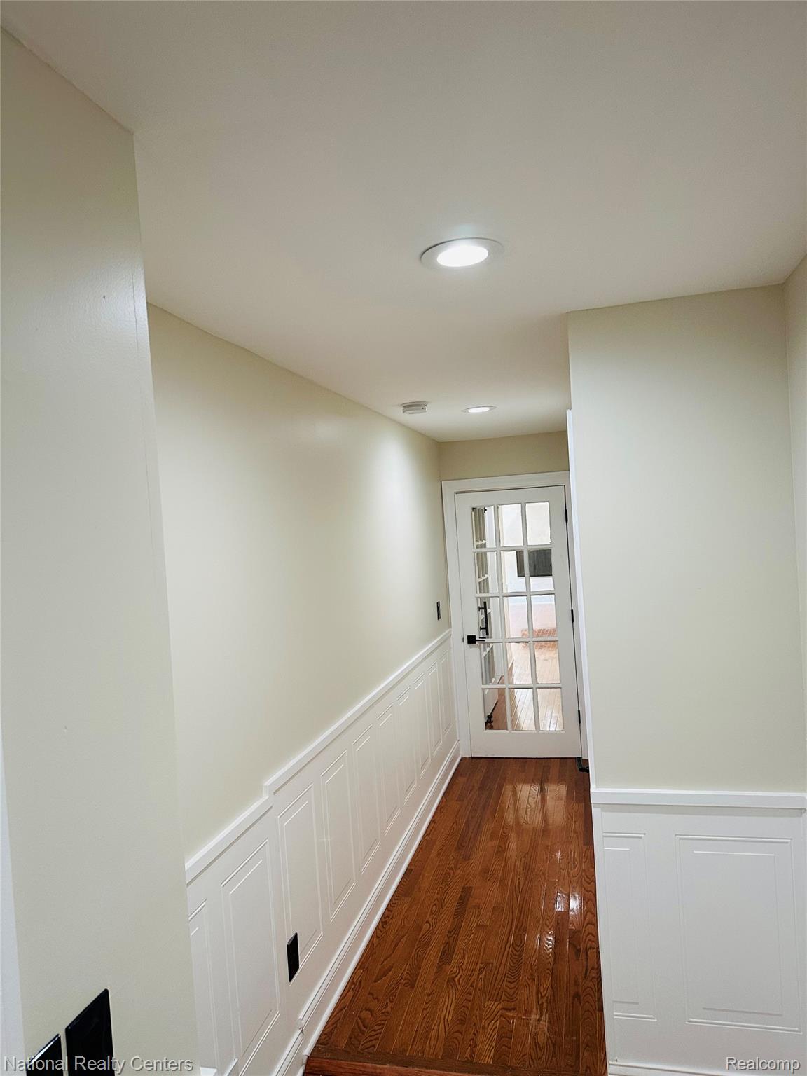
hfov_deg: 56.8
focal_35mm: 24
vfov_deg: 71.6
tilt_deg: -3.0
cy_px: 538
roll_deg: +3.1
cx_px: 404
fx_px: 746
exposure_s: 1/120
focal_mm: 6.86
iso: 200
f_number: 1.78
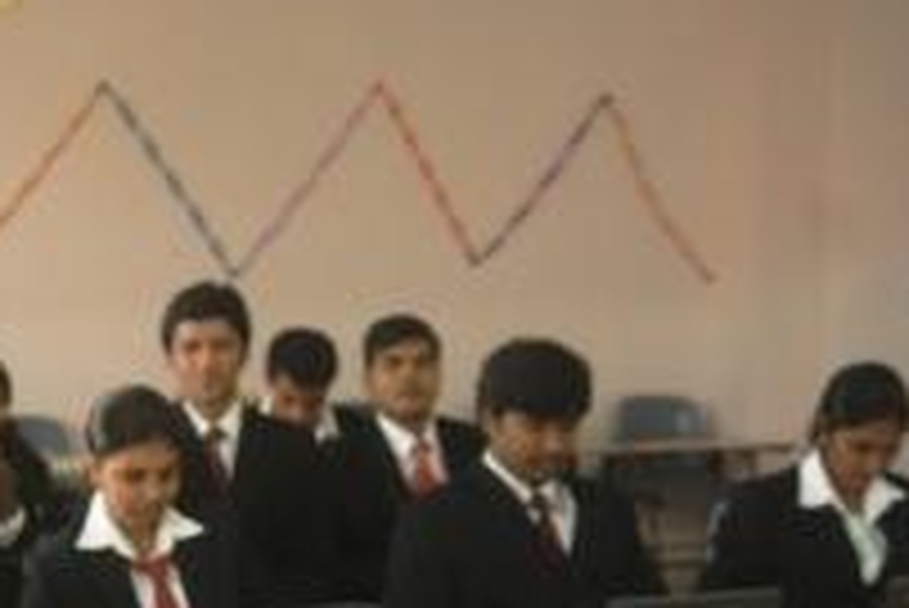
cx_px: -14
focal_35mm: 93
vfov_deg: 14.6
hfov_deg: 21.1
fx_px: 2350
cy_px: 491
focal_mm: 28
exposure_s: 1/30
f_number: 3.5
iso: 400
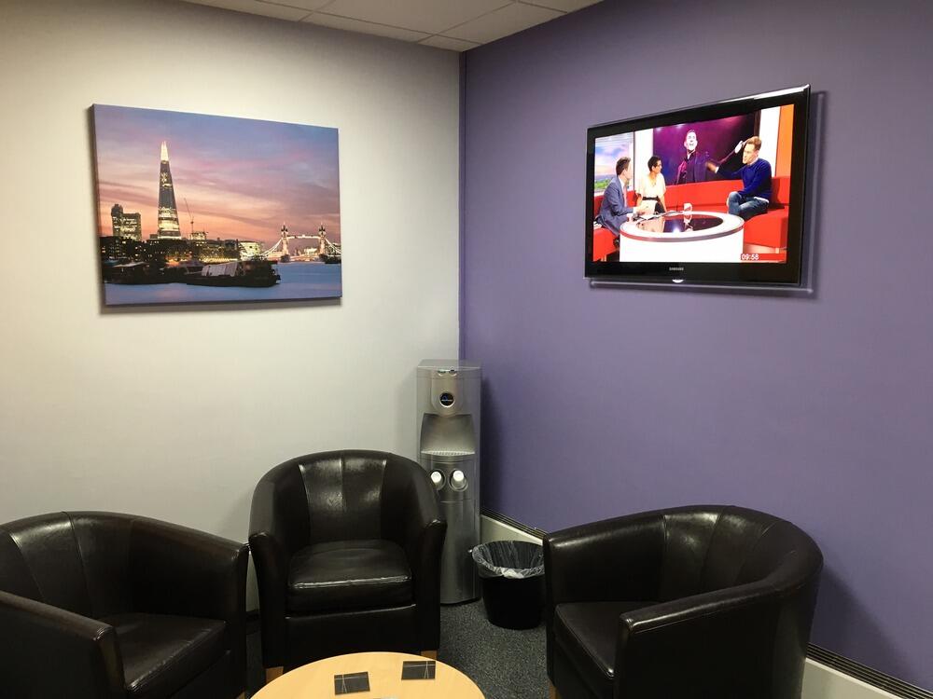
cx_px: 466
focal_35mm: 29
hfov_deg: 61.7
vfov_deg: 48.2
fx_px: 782
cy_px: 350
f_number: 2.2
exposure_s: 1/33
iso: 100
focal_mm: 4.15
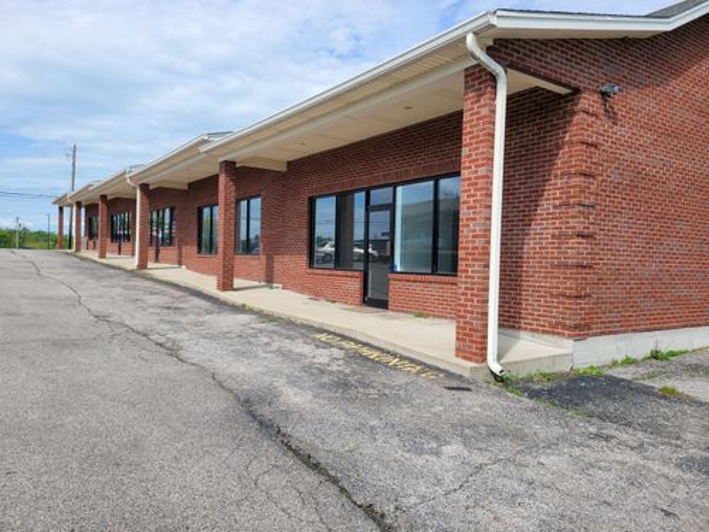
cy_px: 266
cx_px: 354
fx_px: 533
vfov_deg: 53.1
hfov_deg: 67.3
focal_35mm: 26
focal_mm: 5.4
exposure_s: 1/1869
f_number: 1.8
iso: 40
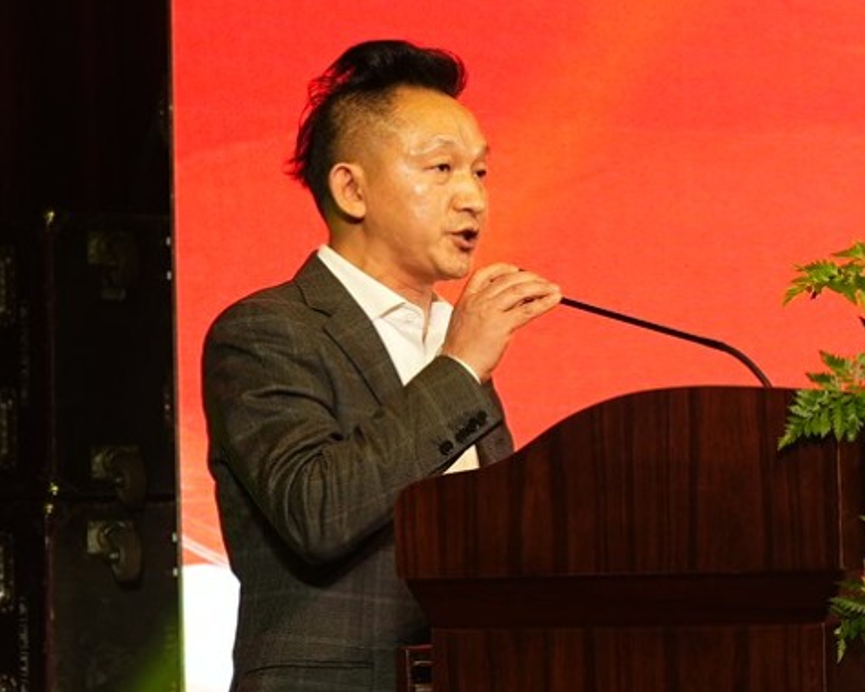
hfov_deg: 13.8
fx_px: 3405
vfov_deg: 11.6
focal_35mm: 133
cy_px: 387
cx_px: 1180
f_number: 3.5
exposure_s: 1/125
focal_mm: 28
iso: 400
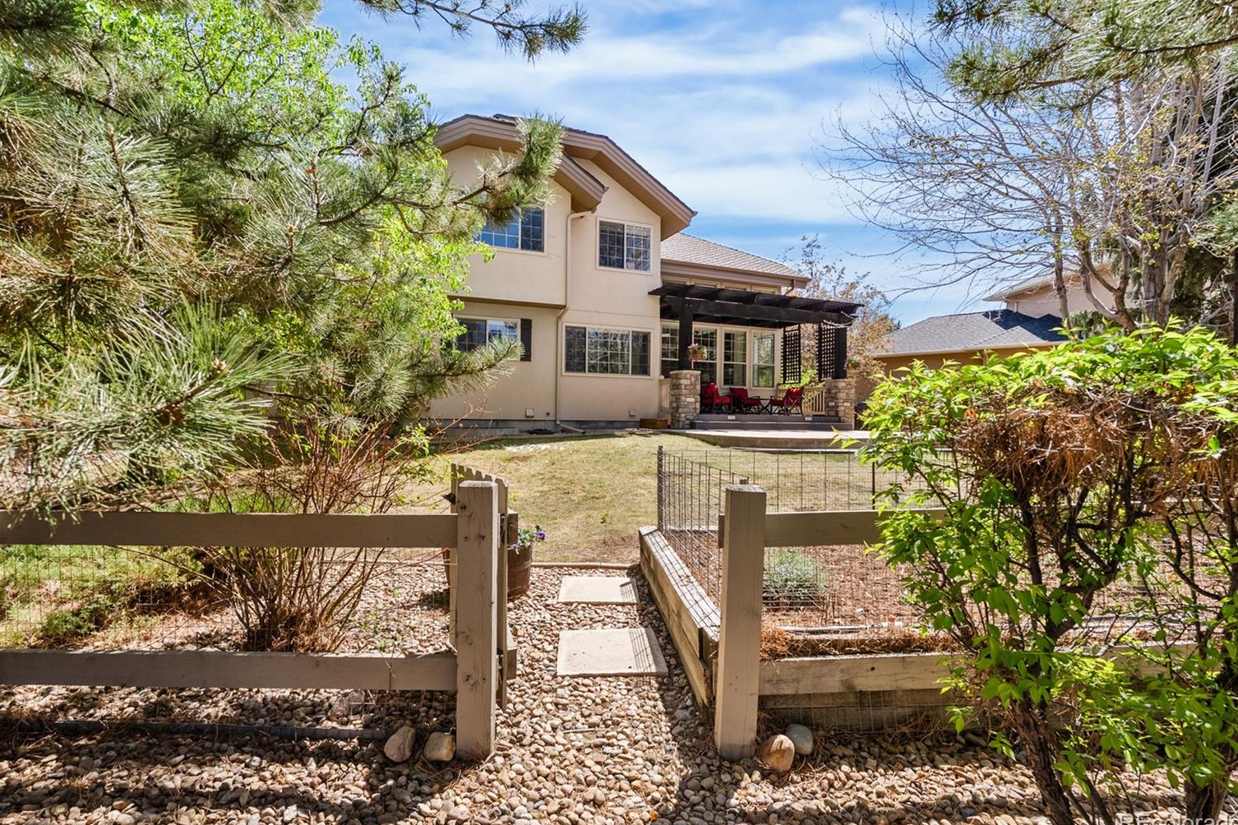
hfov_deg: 93.2
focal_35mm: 17
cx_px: 594
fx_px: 585
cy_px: 401
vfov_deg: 70.4
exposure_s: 1/500
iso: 200
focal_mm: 16
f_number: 8
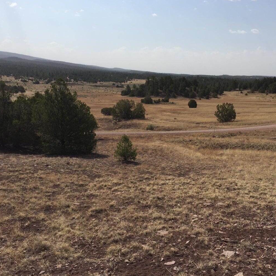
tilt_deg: -12.0
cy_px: 136
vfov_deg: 47.2
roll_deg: -2.1
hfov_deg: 46.9
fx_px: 316
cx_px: 169
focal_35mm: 35
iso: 32
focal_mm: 4.15
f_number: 2.2
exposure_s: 1/4405
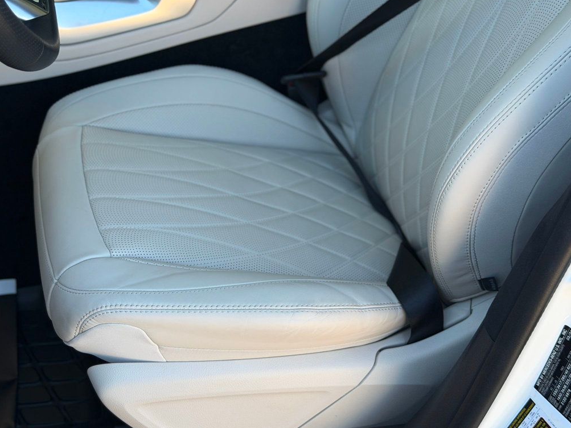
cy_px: 212
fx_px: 808
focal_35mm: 49
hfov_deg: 38.9
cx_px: 280
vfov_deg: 29.7
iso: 64
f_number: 1.78
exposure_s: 1/484
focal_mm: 6.76
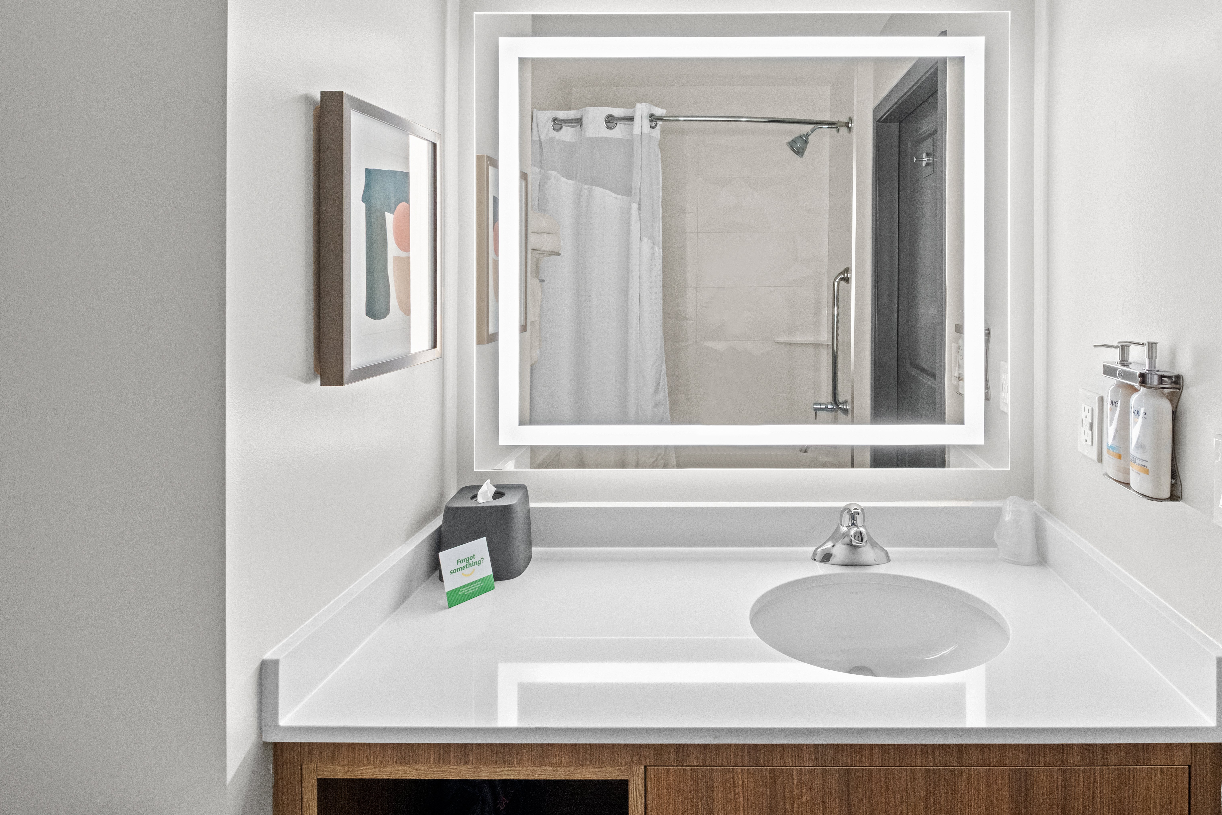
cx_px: 727
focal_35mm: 19
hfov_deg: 85.9
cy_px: 326
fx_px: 645
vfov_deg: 64.0
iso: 500
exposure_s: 1/4
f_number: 11
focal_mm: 10
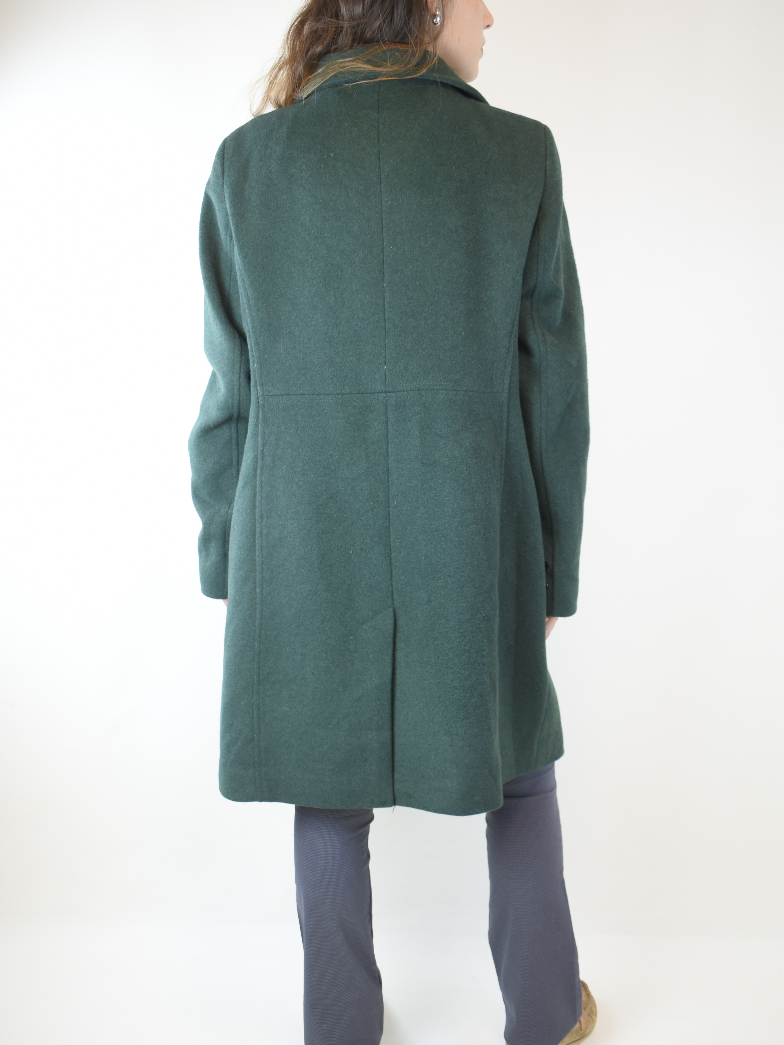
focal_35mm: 35
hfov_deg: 41.2
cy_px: 536
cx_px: 396
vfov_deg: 53.2
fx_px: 1043
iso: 450
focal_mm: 21
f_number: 4
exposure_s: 1/60
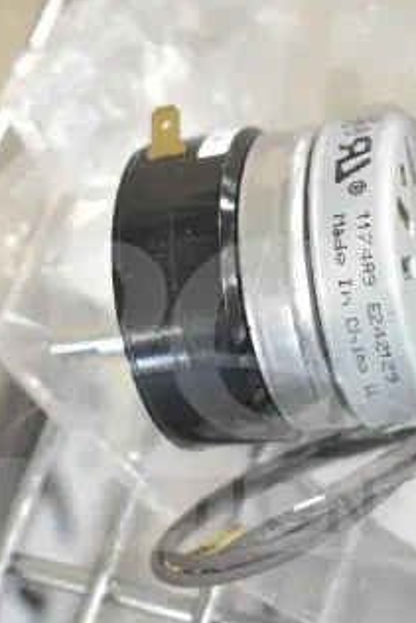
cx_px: 217
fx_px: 1402
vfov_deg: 25.0
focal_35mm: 81
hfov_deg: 16.9
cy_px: 395
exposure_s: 1/60
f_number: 4.2
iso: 1600
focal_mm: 28
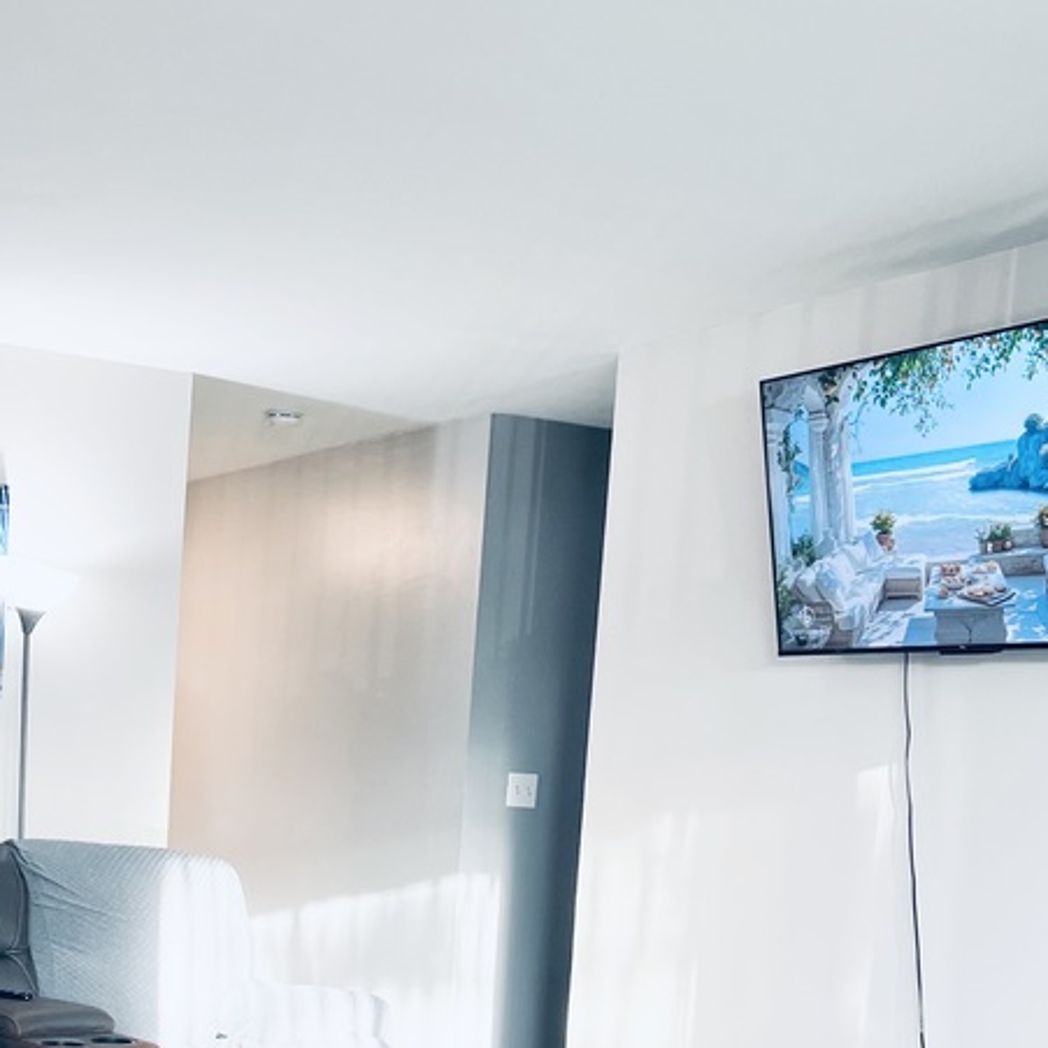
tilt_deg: -4.3
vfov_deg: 30.2
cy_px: 876
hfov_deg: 30.3
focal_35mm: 55
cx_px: 198
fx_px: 1884
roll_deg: -2.1
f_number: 1.5
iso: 125
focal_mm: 5.7
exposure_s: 1/120
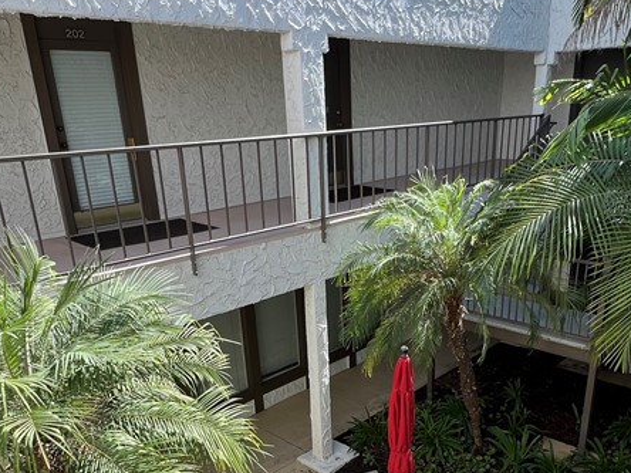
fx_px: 547
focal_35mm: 30
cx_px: 348
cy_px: 342
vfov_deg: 45.5
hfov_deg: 59.8
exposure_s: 1/323
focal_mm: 1.57
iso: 32
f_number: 1.8
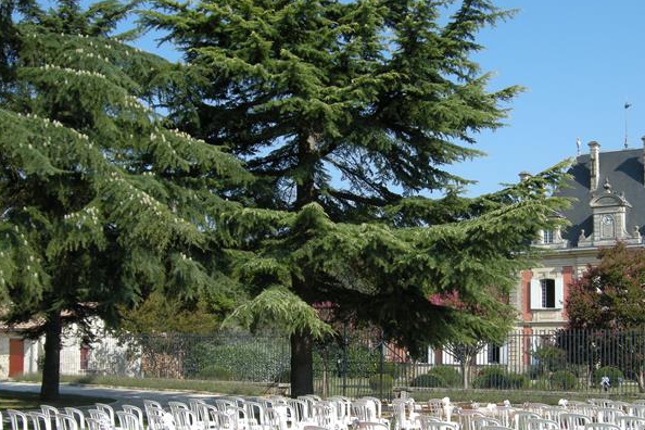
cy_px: 298
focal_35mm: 49
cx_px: 393
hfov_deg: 40.1
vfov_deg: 27.3
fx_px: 878
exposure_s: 1/235
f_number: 5.4
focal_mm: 7.5
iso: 64
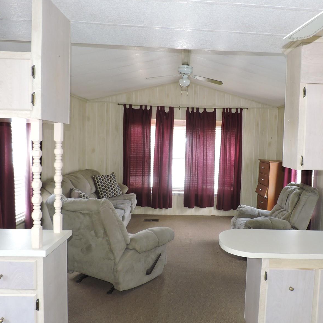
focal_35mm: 29
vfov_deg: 55.6
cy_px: 163
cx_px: 197
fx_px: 306
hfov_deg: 55.1
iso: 200
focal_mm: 4.3
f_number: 3
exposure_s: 1/30
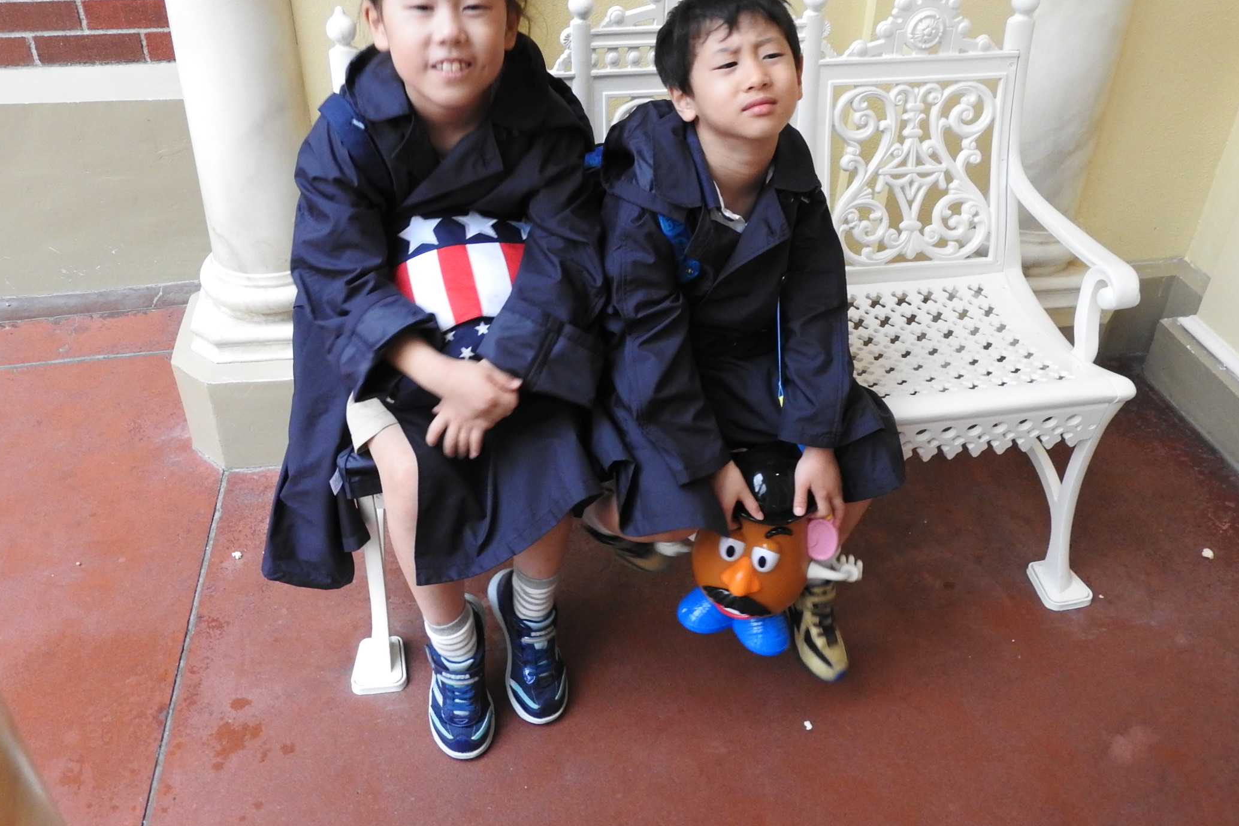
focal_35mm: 32
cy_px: 325
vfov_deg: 40.9
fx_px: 1101
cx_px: 599
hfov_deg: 58.7
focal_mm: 5
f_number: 3.5
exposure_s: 1/25
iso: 400
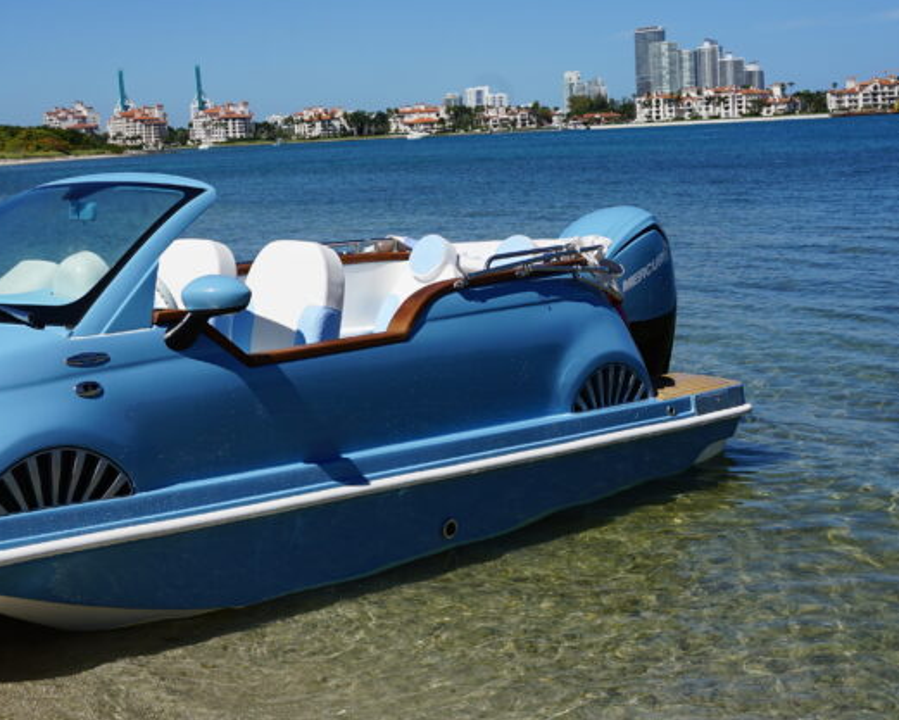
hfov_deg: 31.0
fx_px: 1595
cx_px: 248
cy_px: 246
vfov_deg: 25.3
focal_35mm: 60
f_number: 10
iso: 100
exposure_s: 1/320
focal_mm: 32.5
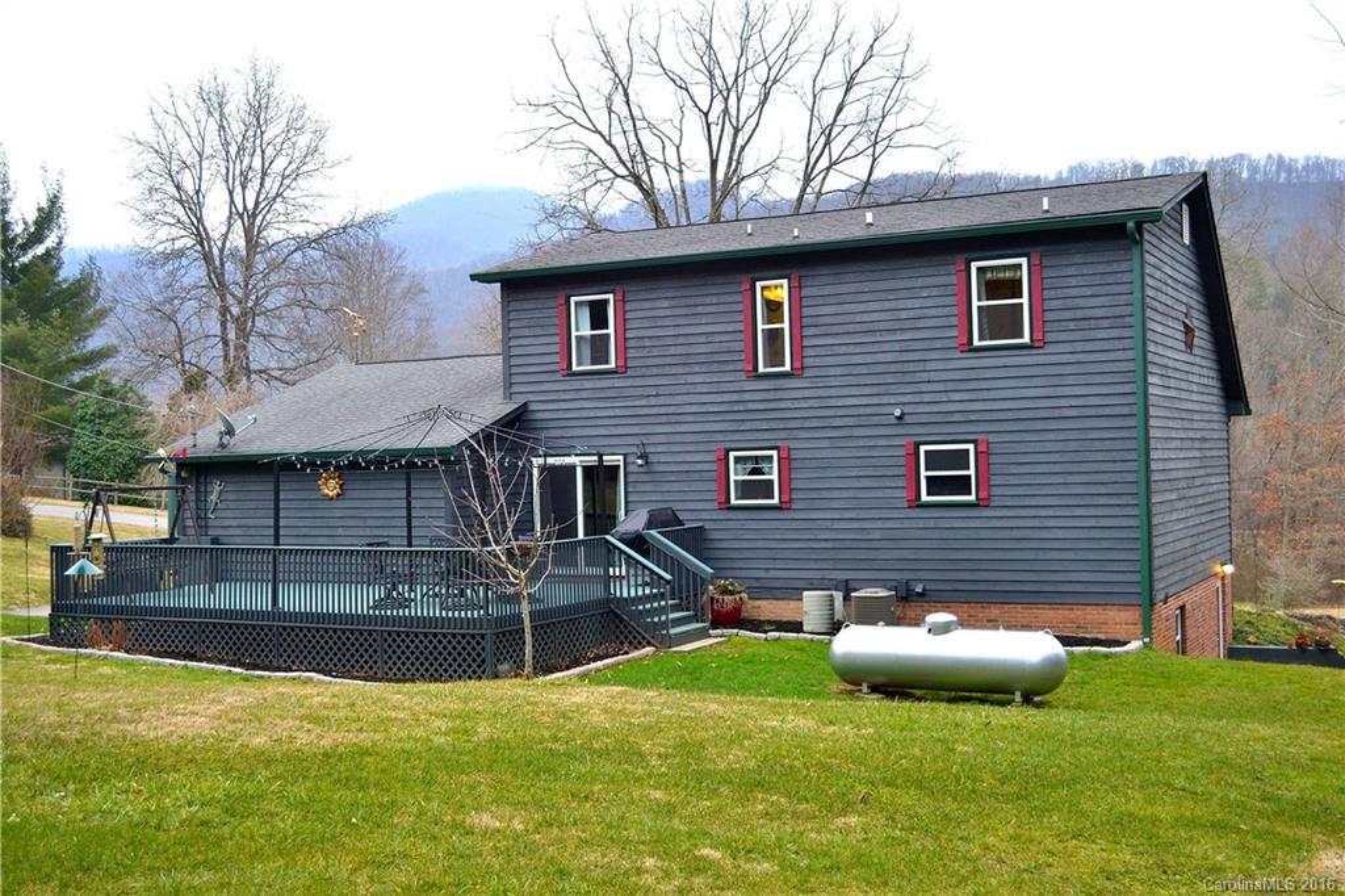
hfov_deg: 49.6
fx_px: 1457
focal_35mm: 39
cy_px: 448
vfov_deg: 34.2
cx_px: 672
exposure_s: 1/125
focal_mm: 26
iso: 200
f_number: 4.2
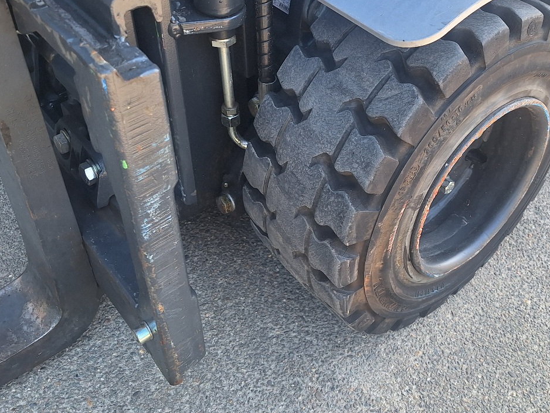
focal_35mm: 40
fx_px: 636
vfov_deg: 35.1
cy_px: 98
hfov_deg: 46.5
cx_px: 333
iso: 40
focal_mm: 5.54
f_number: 1.8
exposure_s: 1/238
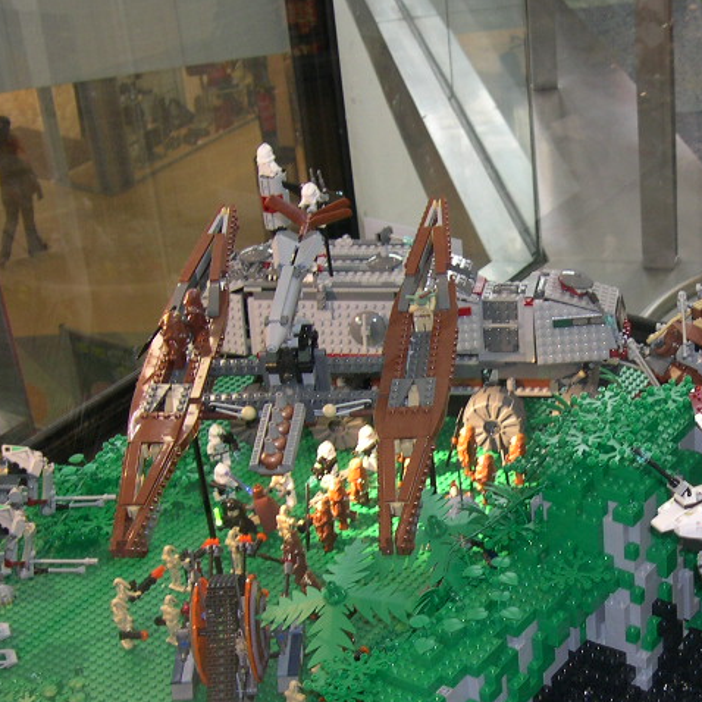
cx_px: 577
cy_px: 445
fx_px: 1652
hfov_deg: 23.6
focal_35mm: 72
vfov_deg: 23.9
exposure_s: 1/30
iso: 100
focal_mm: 8
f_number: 2.8
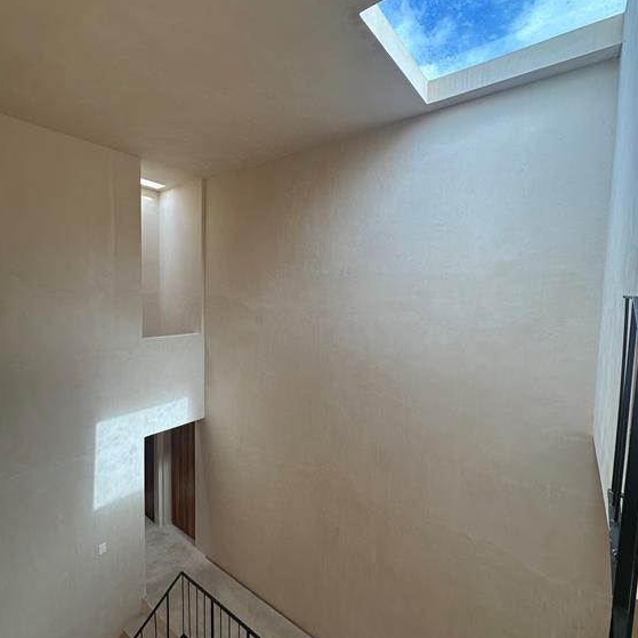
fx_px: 354
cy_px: 316
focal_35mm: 17
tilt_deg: -3.6
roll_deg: -1.6
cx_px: 312
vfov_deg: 84.0
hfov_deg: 84.0
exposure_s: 1/159
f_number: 2.2
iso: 40
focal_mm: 2.22
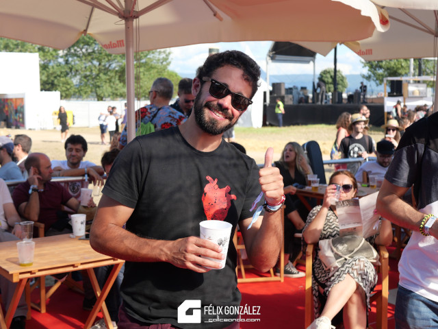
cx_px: 219
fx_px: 633
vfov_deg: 29.1
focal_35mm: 50
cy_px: 164
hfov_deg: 38.2
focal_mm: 25
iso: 200
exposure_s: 1/640
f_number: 4.5
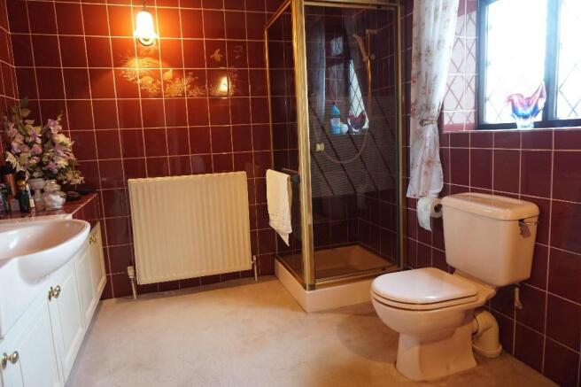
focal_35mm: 24
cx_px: 290
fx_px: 387
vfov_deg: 53.1
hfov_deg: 73.8
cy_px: 194
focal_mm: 16
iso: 800
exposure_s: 1/25
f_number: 3.5
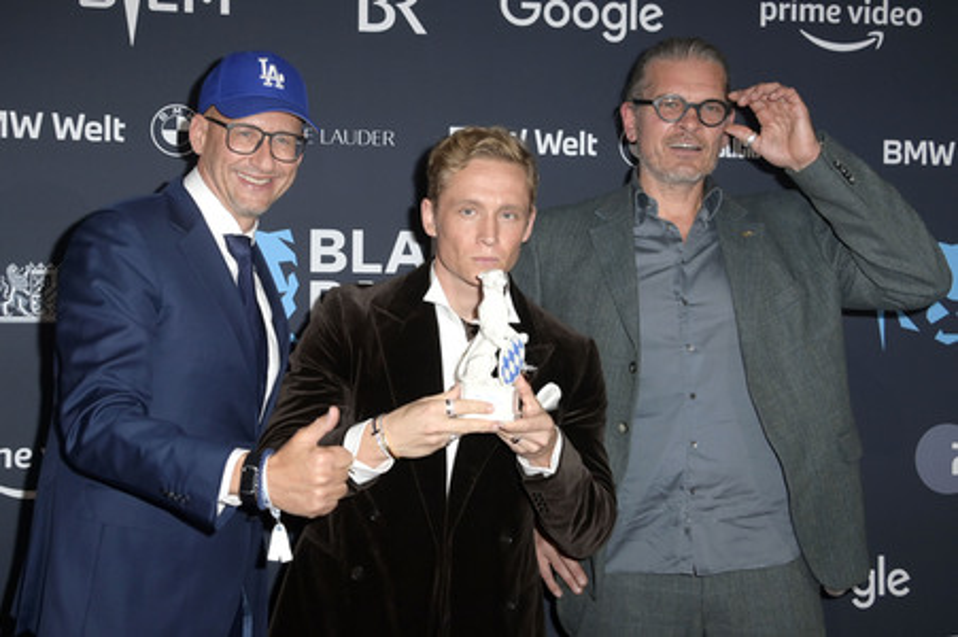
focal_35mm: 44
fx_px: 1170
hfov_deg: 44.5
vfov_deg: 30.5
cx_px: 479
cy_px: 318
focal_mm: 44
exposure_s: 1/250
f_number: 5.6
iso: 1600
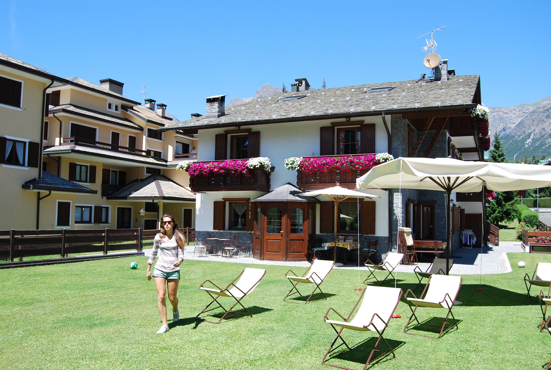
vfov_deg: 43.8
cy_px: 185
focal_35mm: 30
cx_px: 276
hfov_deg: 61.8
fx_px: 460
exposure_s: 1/200
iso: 100
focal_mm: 20
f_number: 7.1
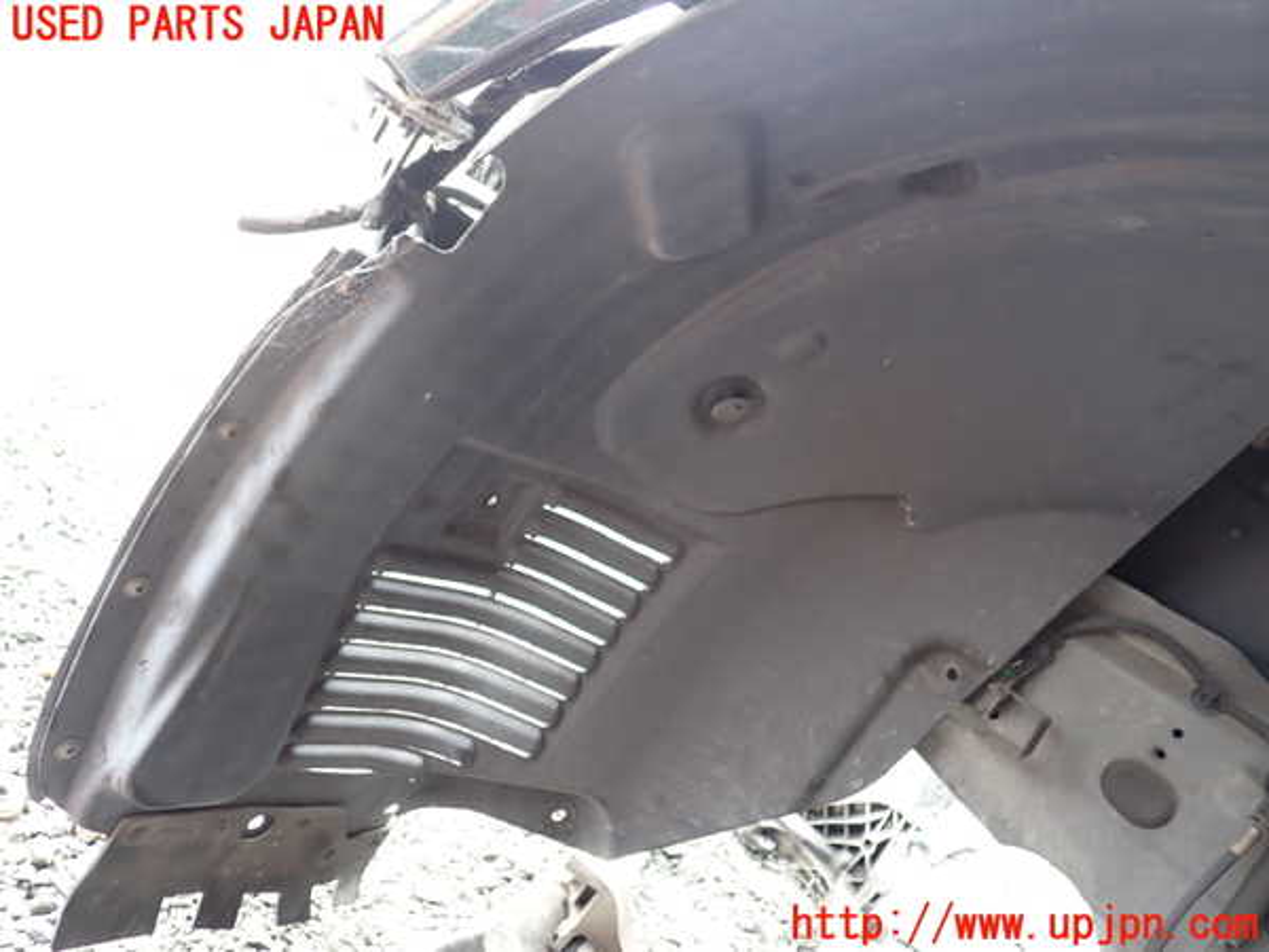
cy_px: 476
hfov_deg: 60.0
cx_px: 634
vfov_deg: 46.8
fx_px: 1100
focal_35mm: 30
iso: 200
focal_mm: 5.4
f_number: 2.3
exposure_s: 1/60
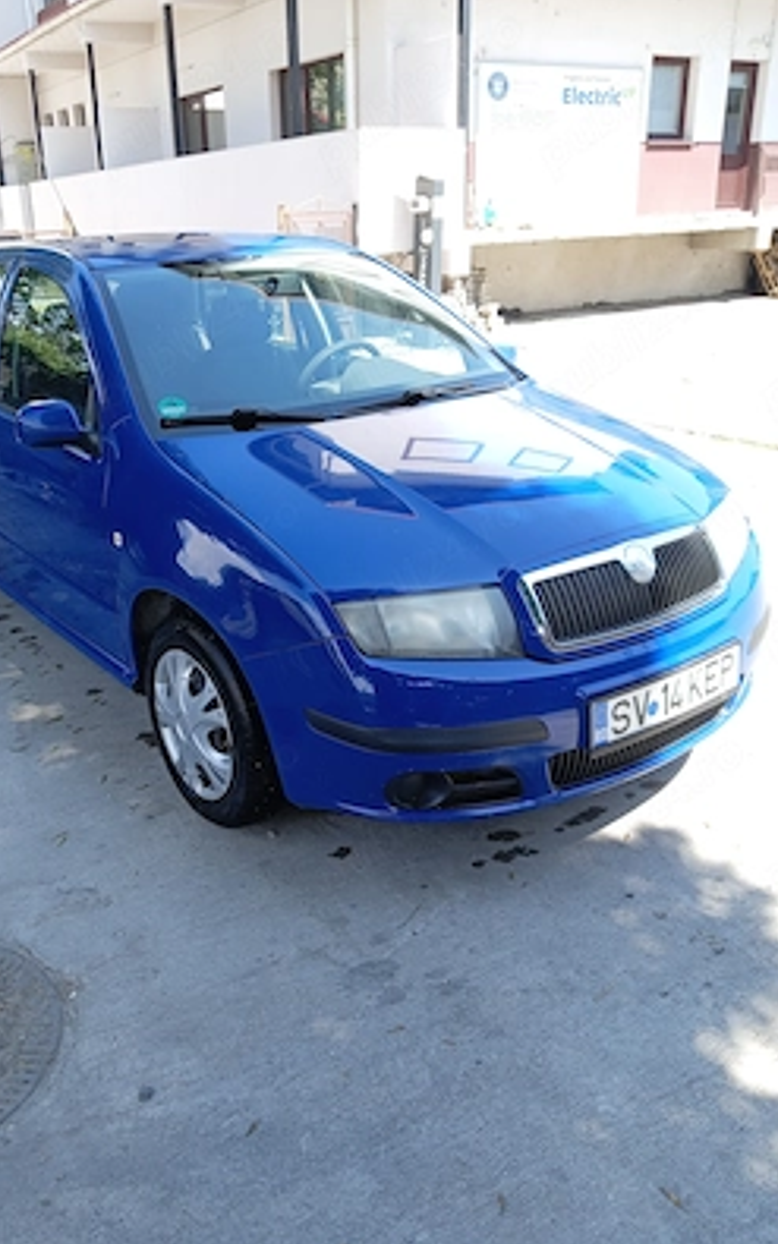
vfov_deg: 64.6
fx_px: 983
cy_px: 628
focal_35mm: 29
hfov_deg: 42.9
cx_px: 309
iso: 100
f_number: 1.8
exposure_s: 1/123
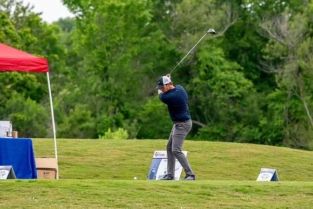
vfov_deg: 3.2
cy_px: 104
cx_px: 156
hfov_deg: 4.7
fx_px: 3783
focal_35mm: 435
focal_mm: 290
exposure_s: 1/2000
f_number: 5.6
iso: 2000
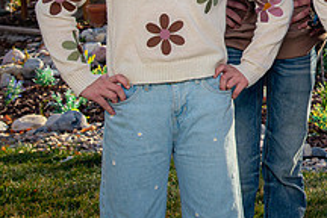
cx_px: 401
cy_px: -64
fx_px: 1335
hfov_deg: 13.5
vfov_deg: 9.2
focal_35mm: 147
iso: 500
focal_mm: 50
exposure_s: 1/250
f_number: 8
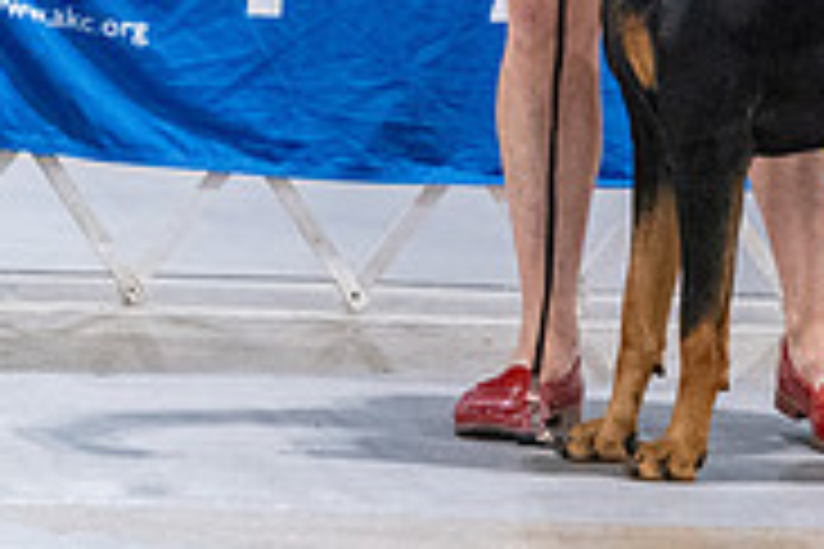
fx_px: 14510
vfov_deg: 2.2
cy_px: -223
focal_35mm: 634
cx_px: 860
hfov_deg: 3.2
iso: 6400
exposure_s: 1/320
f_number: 3.2
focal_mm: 200
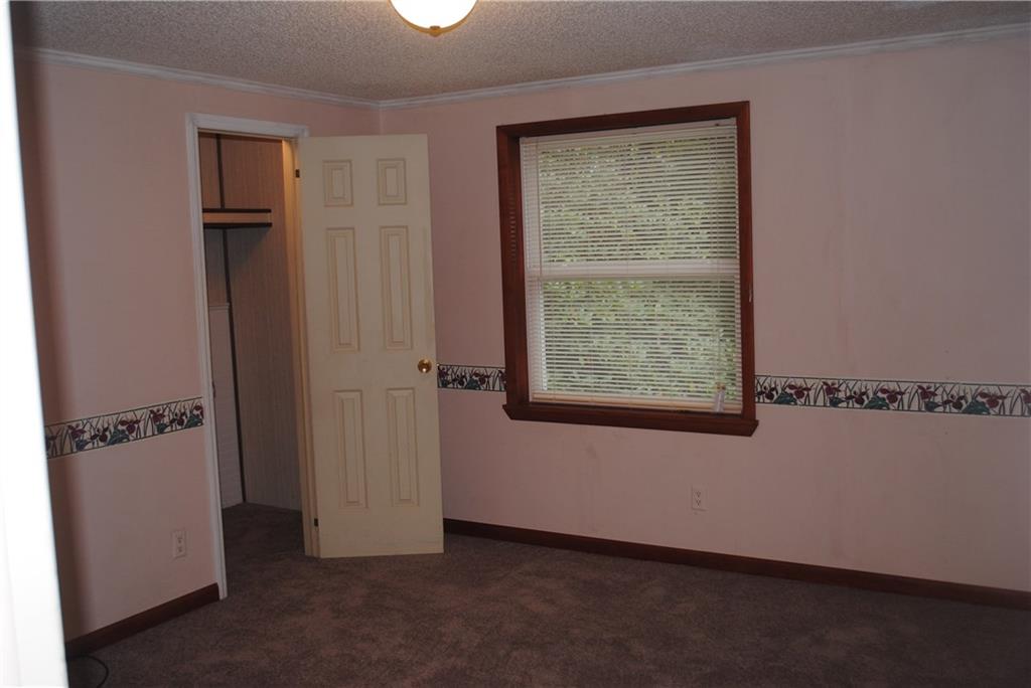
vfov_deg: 36.9
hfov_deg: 53.1
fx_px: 1032
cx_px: 516
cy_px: 344
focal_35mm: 36
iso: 200
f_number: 4
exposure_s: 1/60
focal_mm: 24
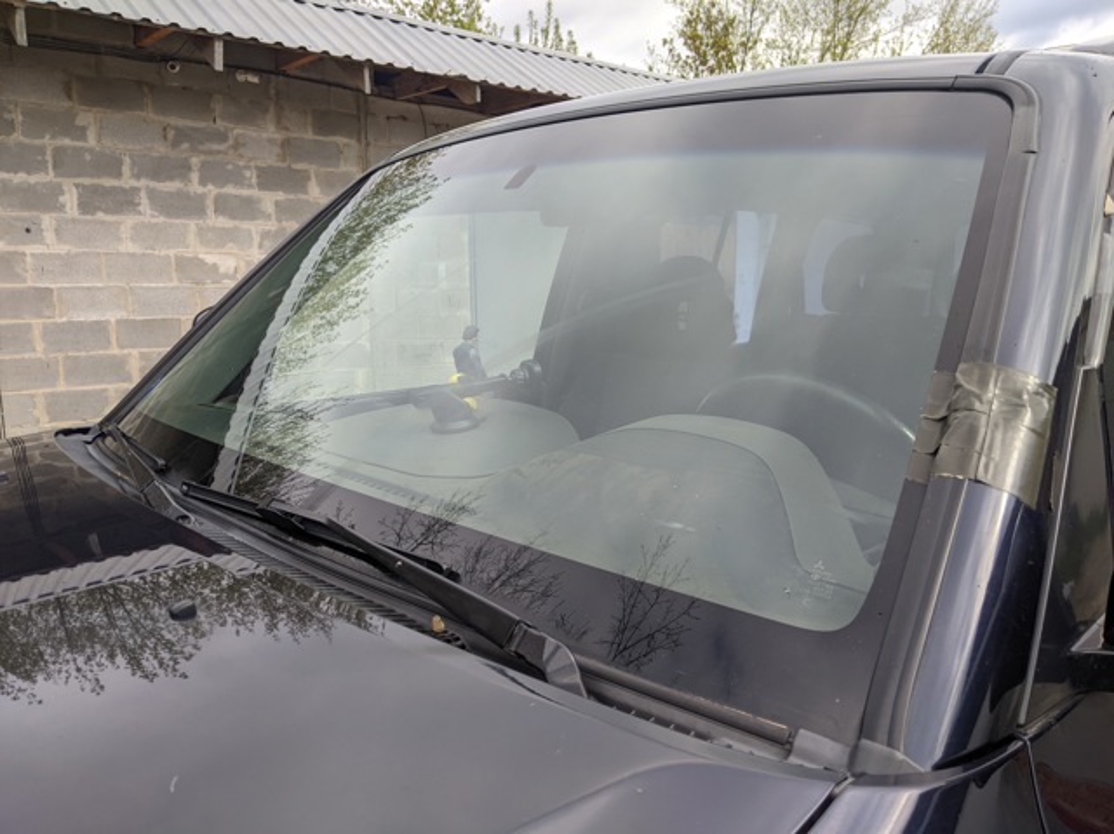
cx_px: 557
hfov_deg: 65.4
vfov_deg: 51.3
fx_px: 868
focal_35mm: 27
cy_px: 417
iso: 54
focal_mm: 4.44
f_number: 1.8
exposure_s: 1/1381
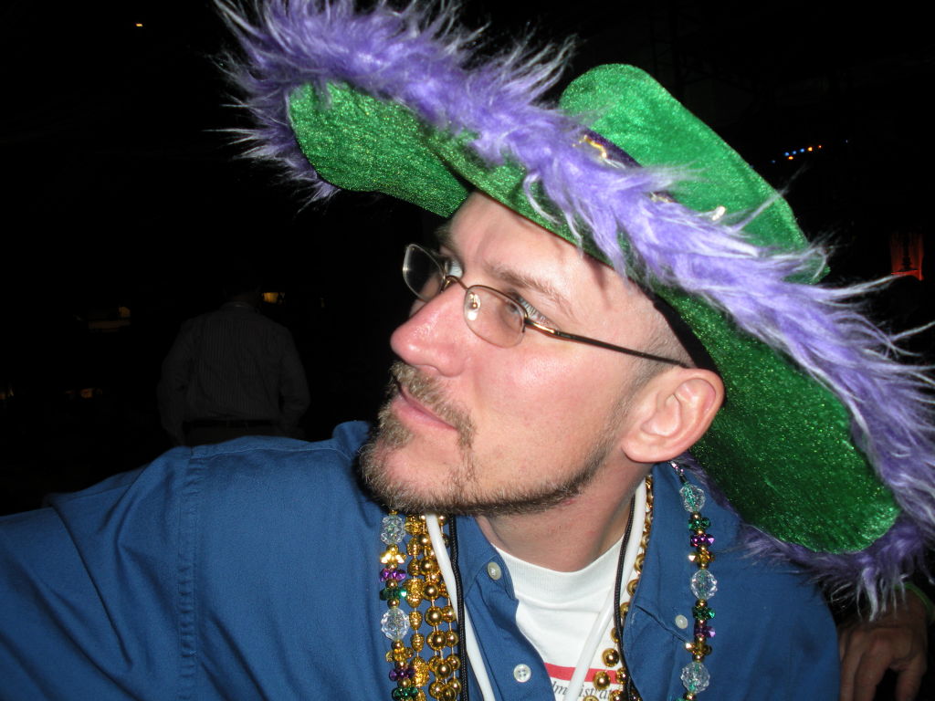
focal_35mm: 36
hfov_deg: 51.4
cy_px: 350
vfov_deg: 39.7
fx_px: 972
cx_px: 468
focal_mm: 6.3
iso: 64
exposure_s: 1/60
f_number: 3.5
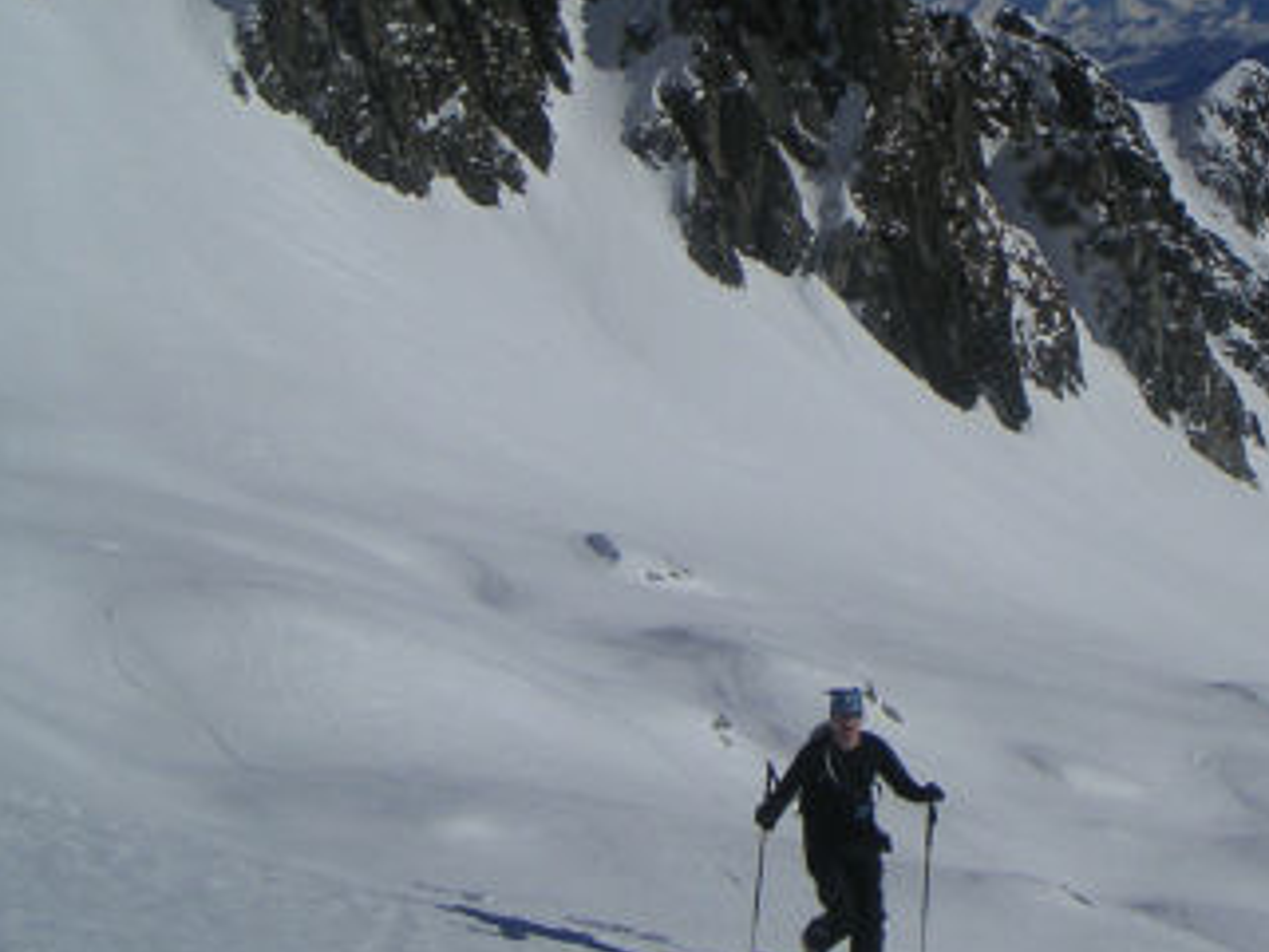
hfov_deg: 27.1
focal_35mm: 71
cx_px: 893
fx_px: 2604
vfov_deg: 20.6
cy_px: 249
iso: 50
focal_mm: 6
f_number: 6.7
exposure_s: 1/750
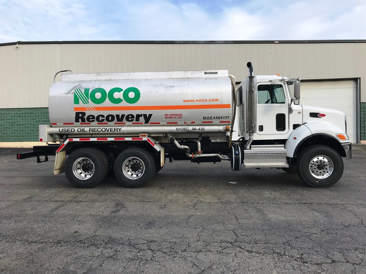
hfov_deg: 63.4
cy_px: 137
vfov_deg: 49.7
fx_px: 296
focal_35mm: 28
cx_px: 183
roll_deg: +0.6
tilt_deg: -1.2
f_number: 1.8
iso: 20
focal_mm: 3.99
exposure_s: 1/1227
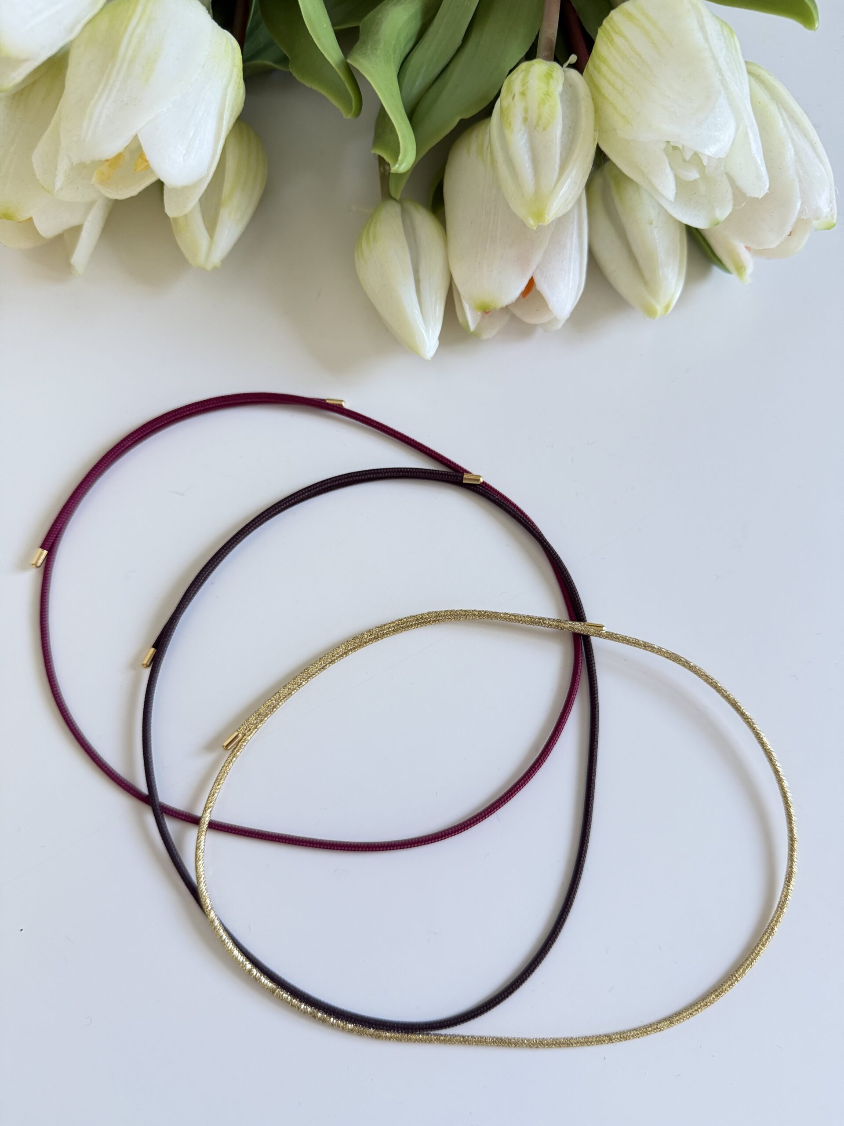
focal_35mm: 24
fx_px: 780
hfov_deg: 56.8
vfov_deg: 71.6
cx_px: 422
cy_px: 563
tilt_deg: -76.5
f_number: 1.78
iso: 200
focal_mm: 6.76
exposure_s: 1/72
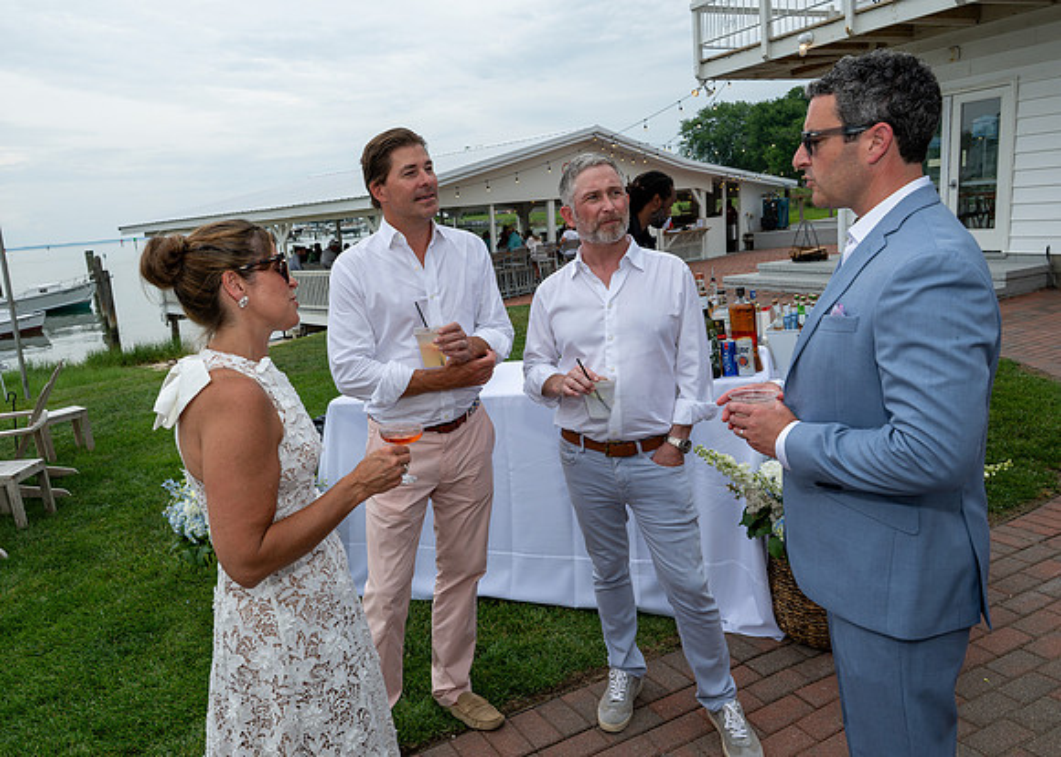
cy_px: 370
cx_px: 480
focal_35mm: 26
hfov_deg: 68.6
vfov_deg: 52.1
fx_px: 775
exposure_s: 1/250
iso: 125
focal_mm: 24
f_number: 7.1
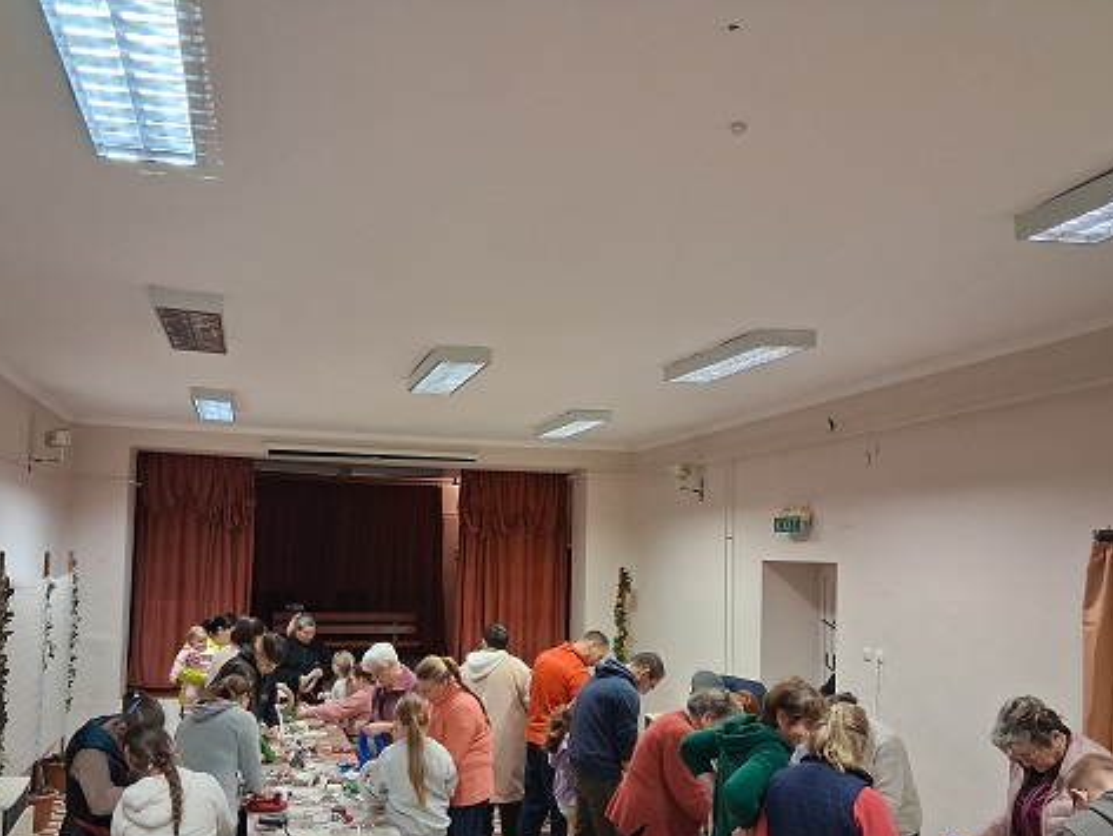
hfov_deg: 55.1
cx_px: 478
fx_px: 1061
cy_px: 528
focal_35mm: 33
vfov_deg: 42.6
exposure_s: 1/50
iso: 400
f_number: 1.8
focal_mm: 3.98
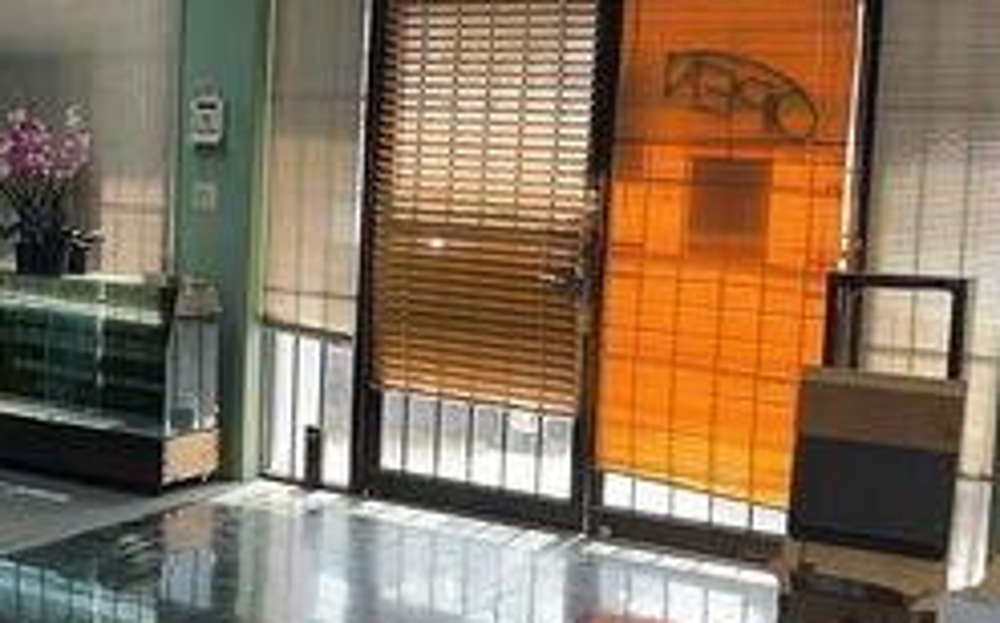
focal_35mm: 66
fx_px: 1797
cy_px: 259
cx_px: -4
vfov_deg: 19.7
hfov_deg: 29.1
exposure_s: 1/120
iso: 64
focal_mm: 6.86
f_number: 1.78
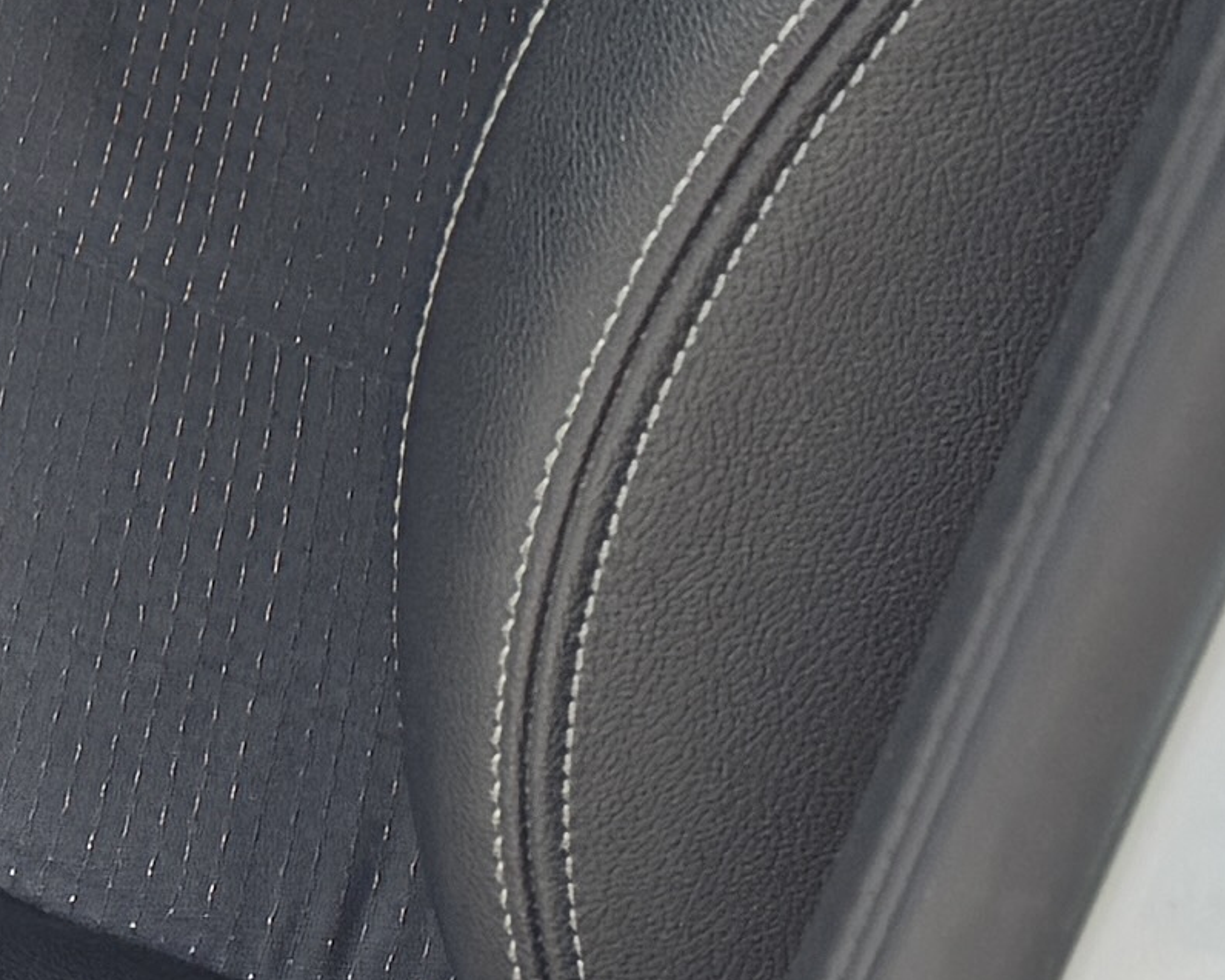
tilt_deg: -22.4
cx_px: -934
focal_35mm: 168
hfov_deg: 10.8
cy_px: -1637
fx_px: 6092
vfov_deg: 8.2
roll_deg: +0.7
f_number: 1.78
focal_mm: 6.76
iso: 100
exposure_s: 1/122
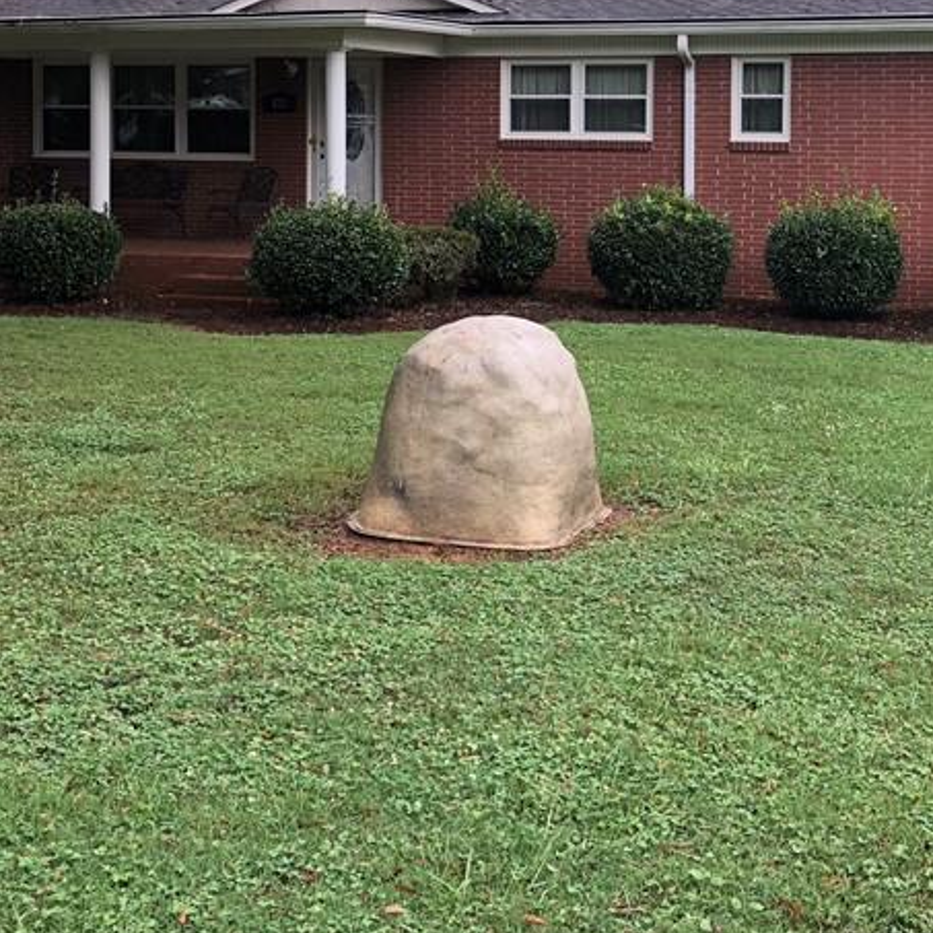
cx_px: 624
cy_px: 200
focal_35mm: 56
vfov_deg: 29.9
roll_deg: -0.5
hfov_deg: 30.3
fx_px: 1708
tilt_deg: -2.7
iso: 25
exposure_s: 1/120
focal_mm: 3.99
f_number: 1.8
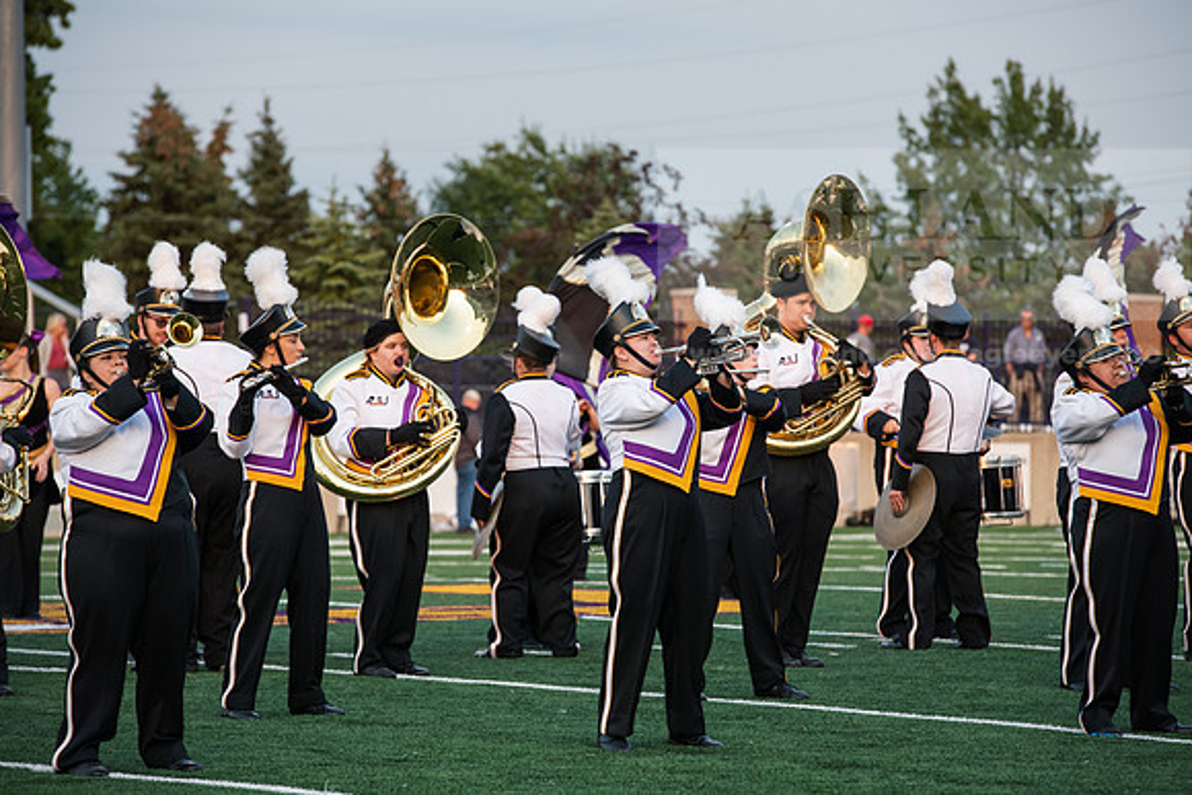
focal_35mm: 190
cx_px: 596
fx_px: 6292
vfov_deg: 7.2
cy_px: 398
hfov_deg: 10.8
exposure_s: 1/500
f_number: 6.3
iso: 640
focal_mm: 190
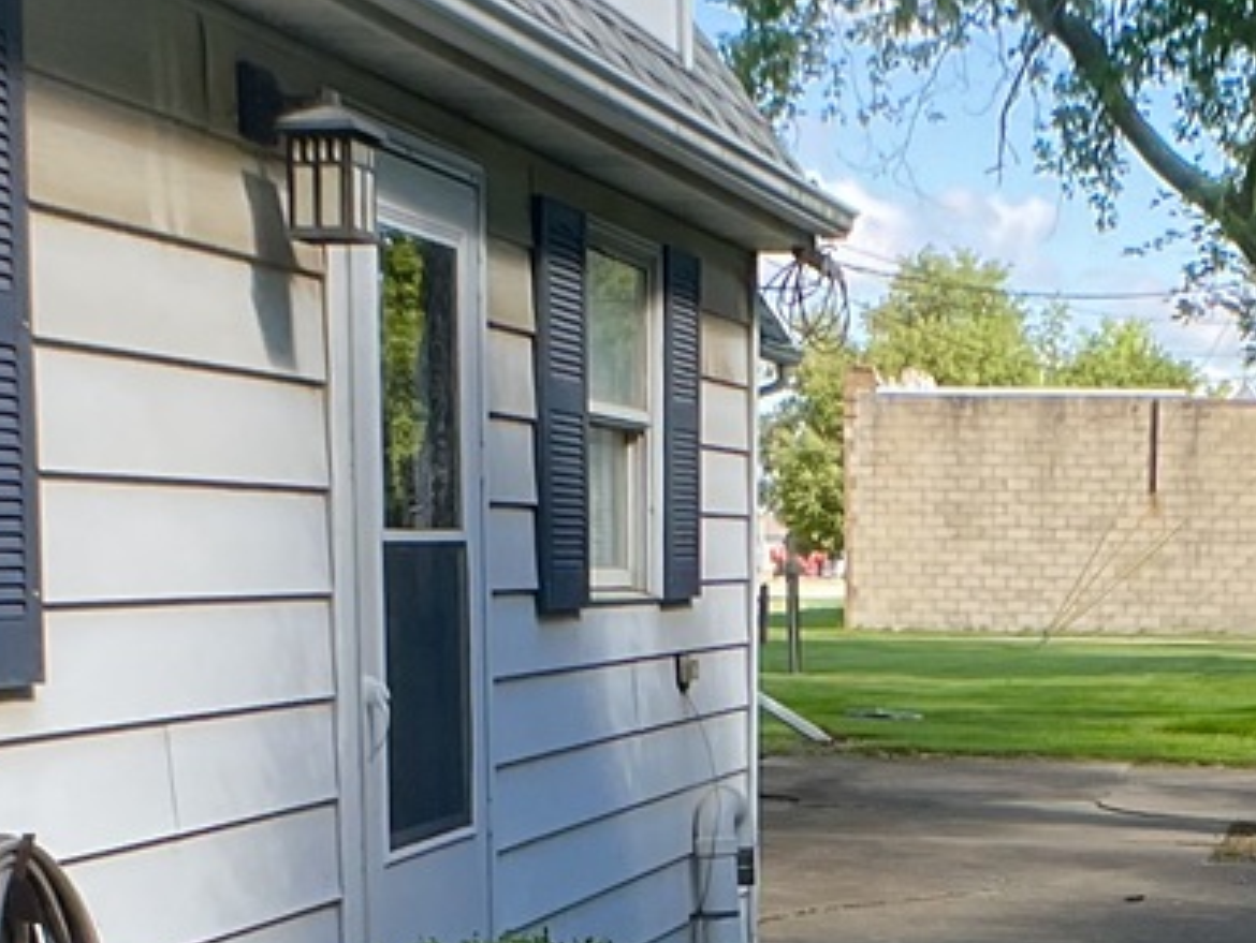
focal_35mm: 107
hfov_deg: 18.2
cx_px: 982
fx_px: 3885
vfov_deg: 13.5
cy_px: 1120
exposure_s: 1/439
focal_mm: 3
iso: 16
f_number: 1.8
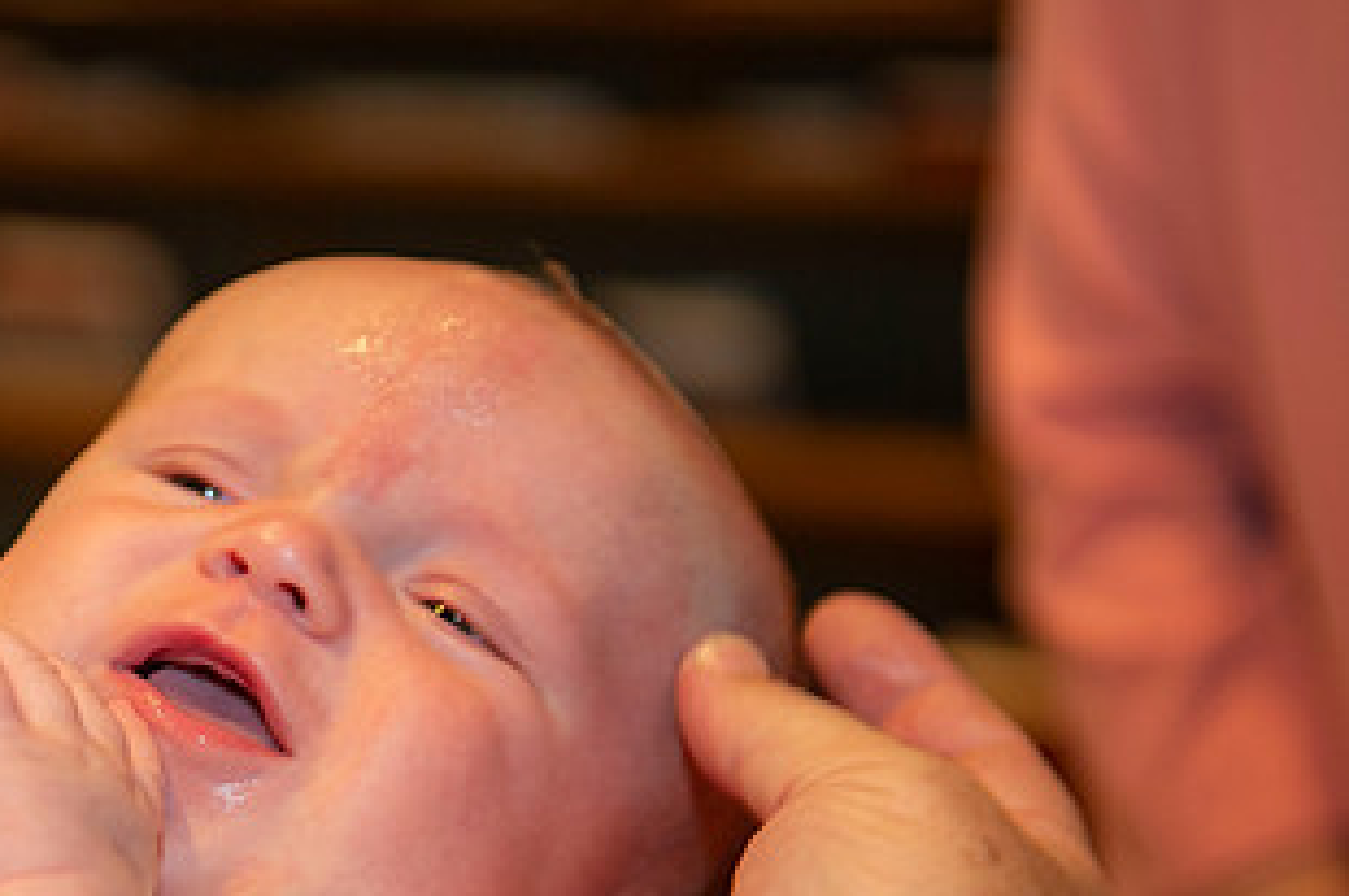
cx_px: 91
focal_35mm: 131
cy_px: 657
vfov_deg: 10.4
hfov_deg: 15.5
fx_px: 4904
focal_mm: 70
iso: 1000
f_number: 3.2
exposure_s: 1/100
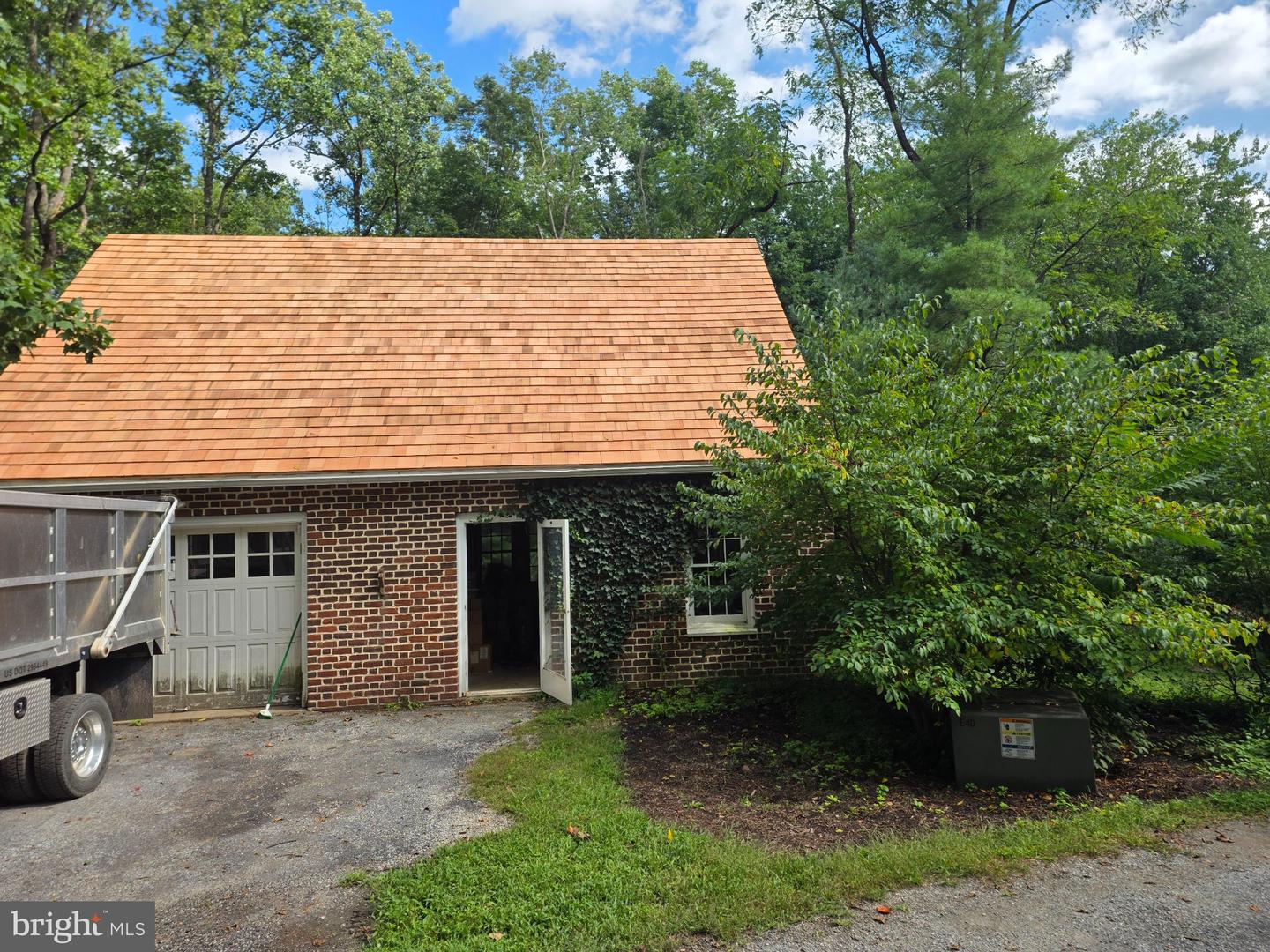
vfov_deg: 58.9
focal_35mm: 23
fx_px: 844
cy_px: 476
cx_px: 635
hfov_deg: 73.9
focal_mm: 6.3
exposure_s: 1/2551
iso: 80
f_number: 1.7
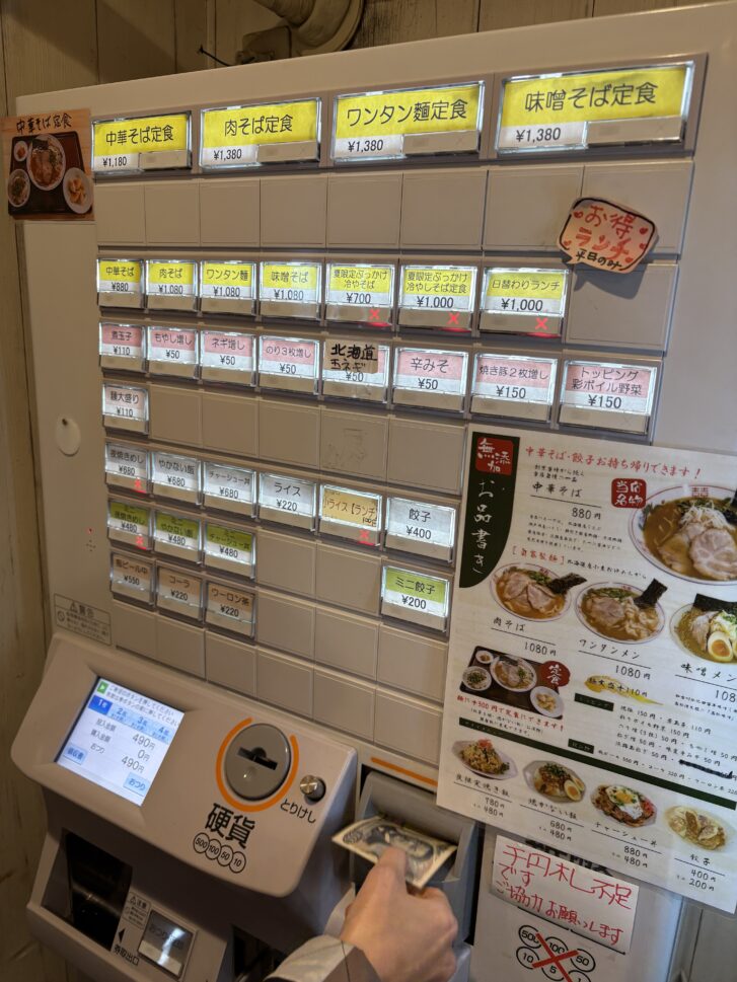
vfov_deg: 67.3
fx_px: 738
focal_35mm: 26
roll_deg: -3.3
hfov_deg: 53.1
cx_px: 368
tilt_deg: -13.8
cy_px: 491
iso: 80
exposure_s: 1/60
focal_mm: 5.96
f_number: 1.6
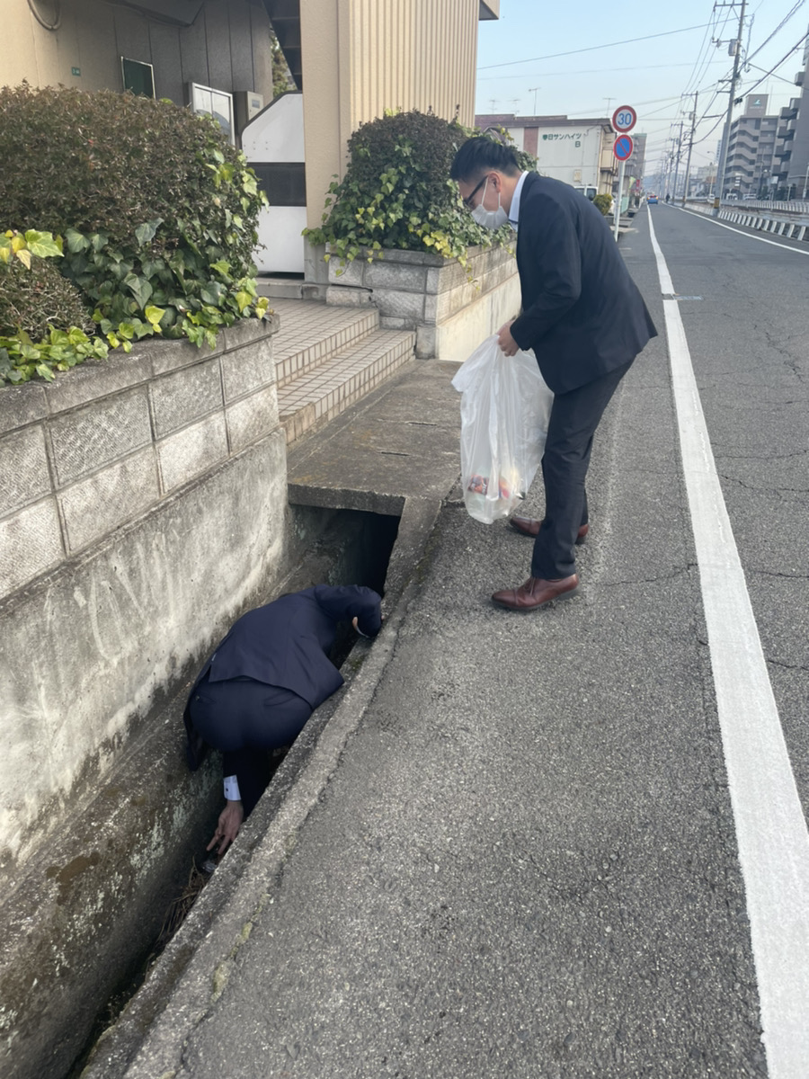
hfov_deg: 53.1
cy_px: 540
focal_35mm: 26
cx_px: 404
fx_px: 810
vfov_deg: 67.3
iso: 32
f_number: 1.6
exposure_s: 1/213
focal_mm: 4.2
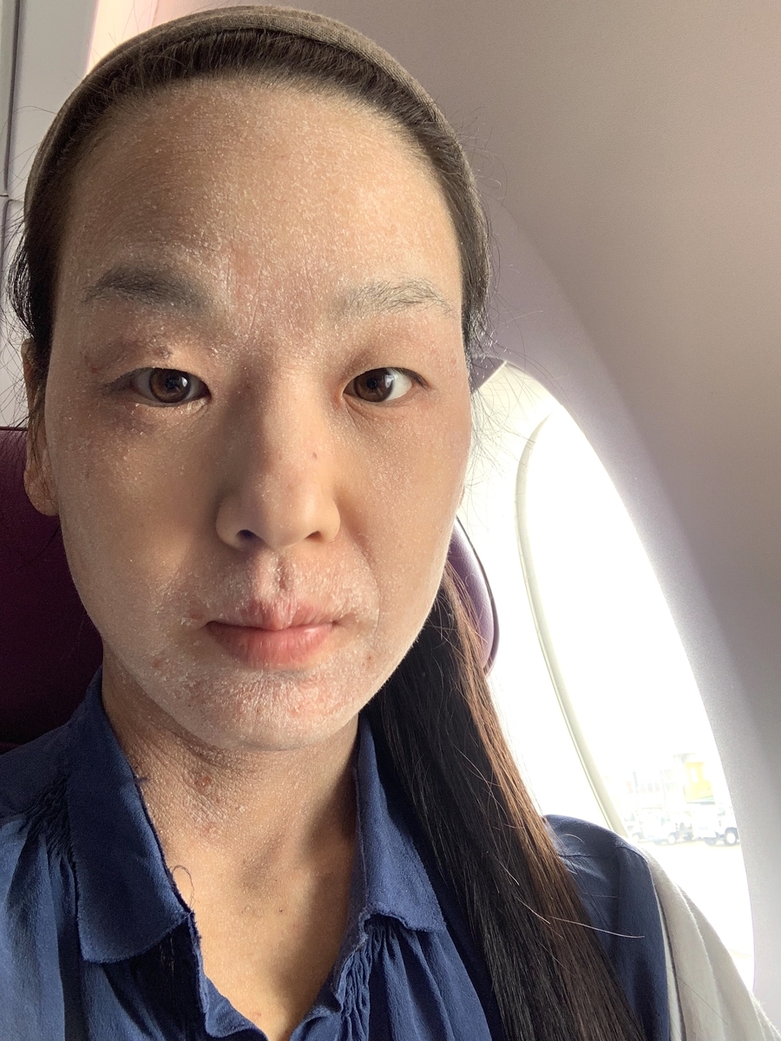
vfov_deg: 56.8
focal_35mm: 32
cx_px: 390
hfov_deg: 44.2
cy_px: 520
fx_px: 963
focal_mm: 2.87
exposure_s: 1/76
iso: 64
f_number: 2.2
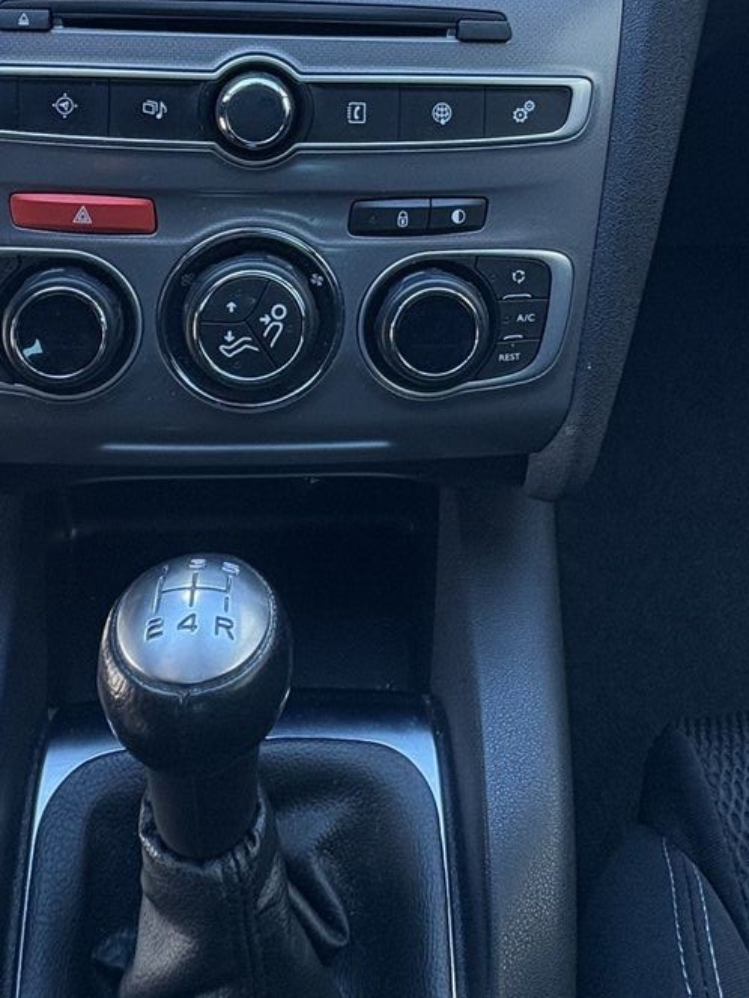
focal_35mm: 36
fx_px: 1039
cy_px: 35
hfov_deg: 39.6
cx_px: 337
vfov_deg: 44.8
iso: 160
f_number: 2.2
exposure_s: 1/99
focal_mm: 2.22
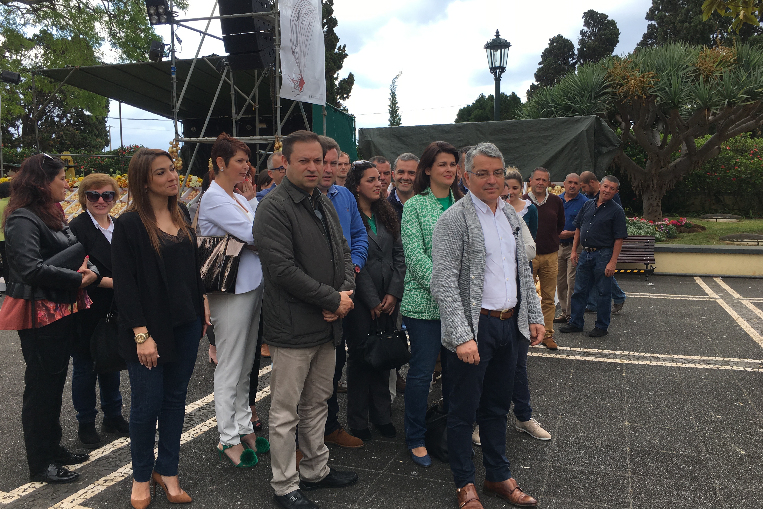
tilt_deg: -3.3
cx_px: 388
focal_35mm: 31
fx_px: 657
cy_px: 225
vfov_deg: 42.3
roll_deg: +0.3
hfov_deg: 60.3
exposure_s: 1/699
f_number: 2.2
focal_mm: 4.15
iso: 25
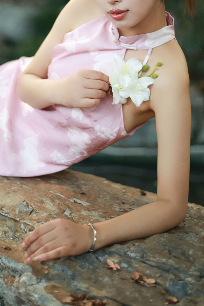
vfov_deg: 22.9
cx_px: 72
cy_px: 42
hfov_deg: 15.7
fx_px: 739
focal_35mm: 87
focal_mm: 50
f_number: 1.8
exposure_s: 1/200
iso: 640
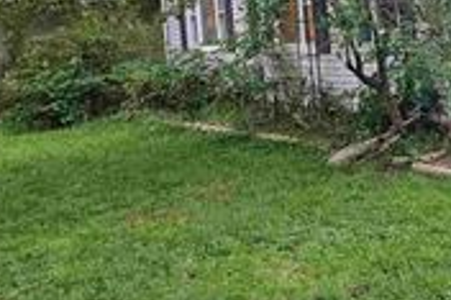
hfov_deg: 26.0
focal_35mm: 68
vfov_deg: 19.6
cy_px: 27
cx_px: 561
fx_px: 851
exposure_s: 1/120
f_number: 1.8
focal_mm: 5.4
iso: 160
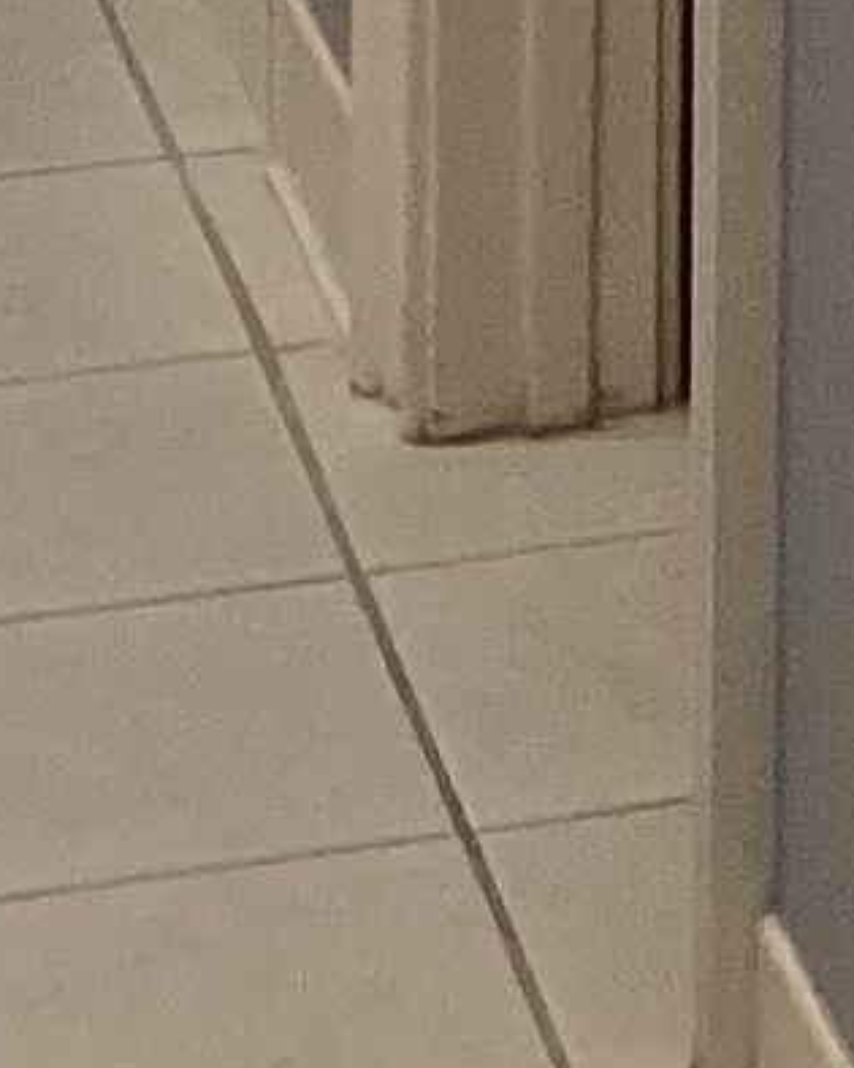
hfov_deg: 6.2
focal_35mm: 236
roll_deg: -0.7
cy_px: -1805
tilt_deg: -5.4
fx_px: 7459
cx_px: 2174
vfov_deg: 7.5
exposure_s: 1/60
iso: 250
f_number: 2.4
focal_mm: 3.3
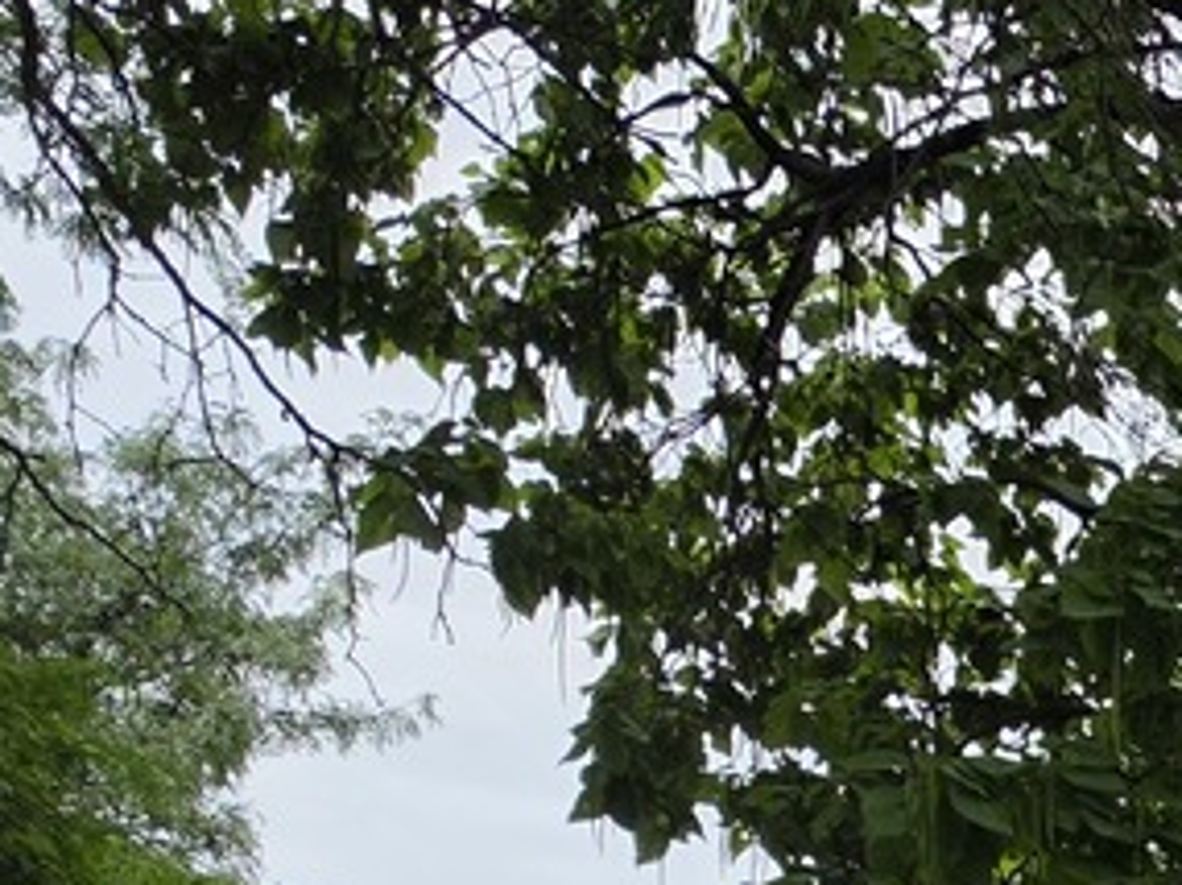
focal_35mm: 116
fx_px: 3958
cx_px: 2769
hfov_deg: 13.1
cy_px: 1576
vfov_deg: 11.8
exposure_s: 1/4235
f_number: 1.4
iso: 64
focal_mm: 6.5
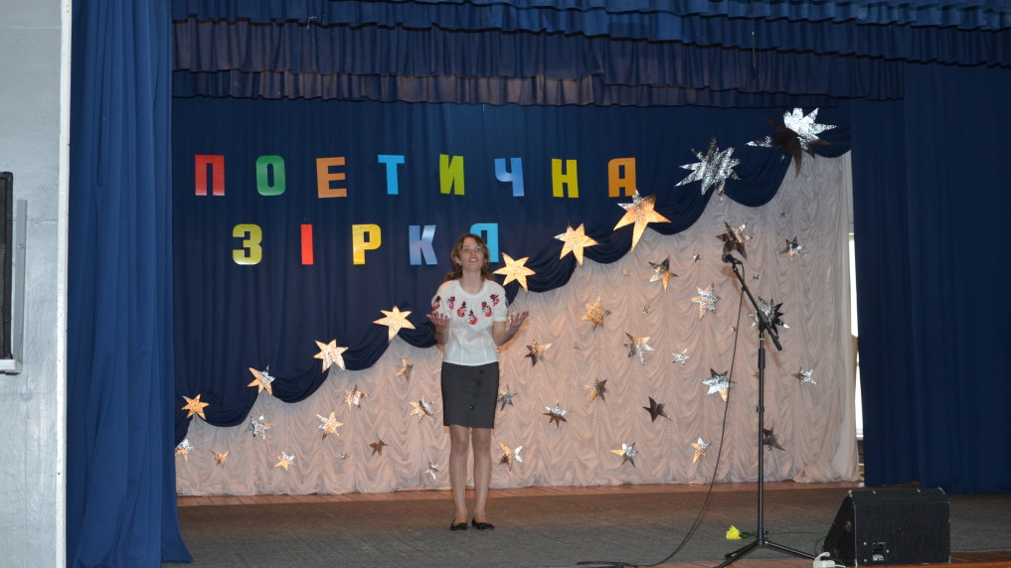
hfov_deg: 34.9
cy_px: 301
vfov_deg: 20.0
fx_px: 1608
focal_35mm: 60
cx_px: 505
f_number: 4.5
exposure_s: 1/60
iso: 800
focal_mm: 38
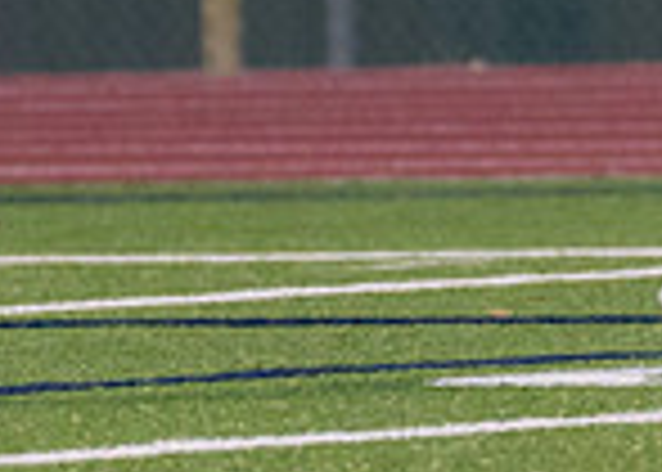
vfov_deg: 0.7
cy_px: -239
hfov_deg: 1.0
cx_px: 425
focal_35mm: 2007
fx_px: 37734
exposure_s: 1/1000
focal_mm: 200
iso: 800
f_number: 2.8
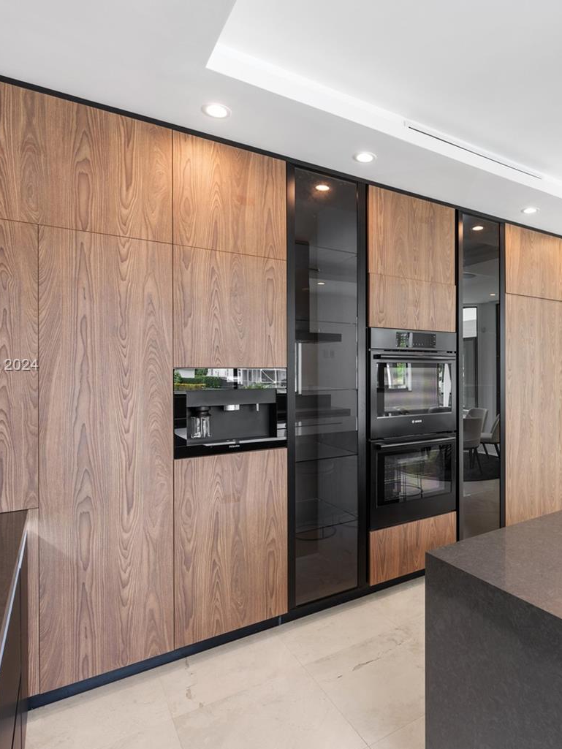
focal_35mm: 21
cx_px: 390
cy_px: 366
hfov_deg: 61.4
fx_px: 454
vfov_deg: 79.0
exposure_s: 1/25
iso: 250
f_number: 6.3
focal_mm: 14
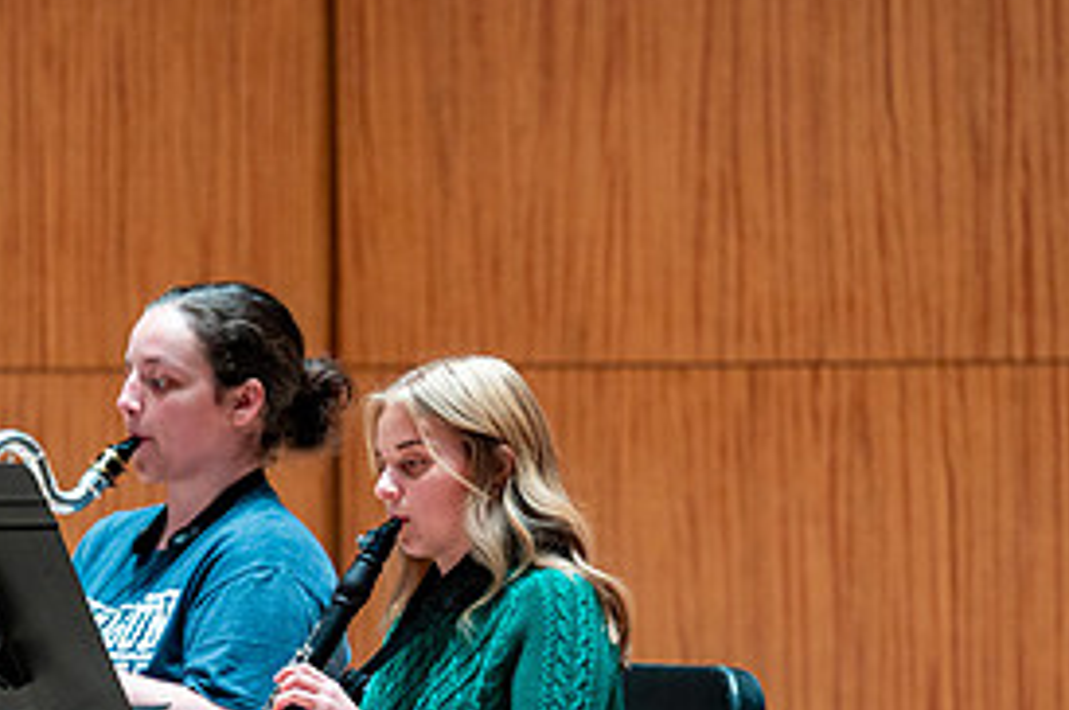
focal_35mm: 463
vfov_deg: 3.0
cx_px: 392
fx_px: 13732
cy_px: 558
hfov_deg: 4.5
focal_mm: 200
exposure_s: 1/160
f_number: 2.8
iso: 1000
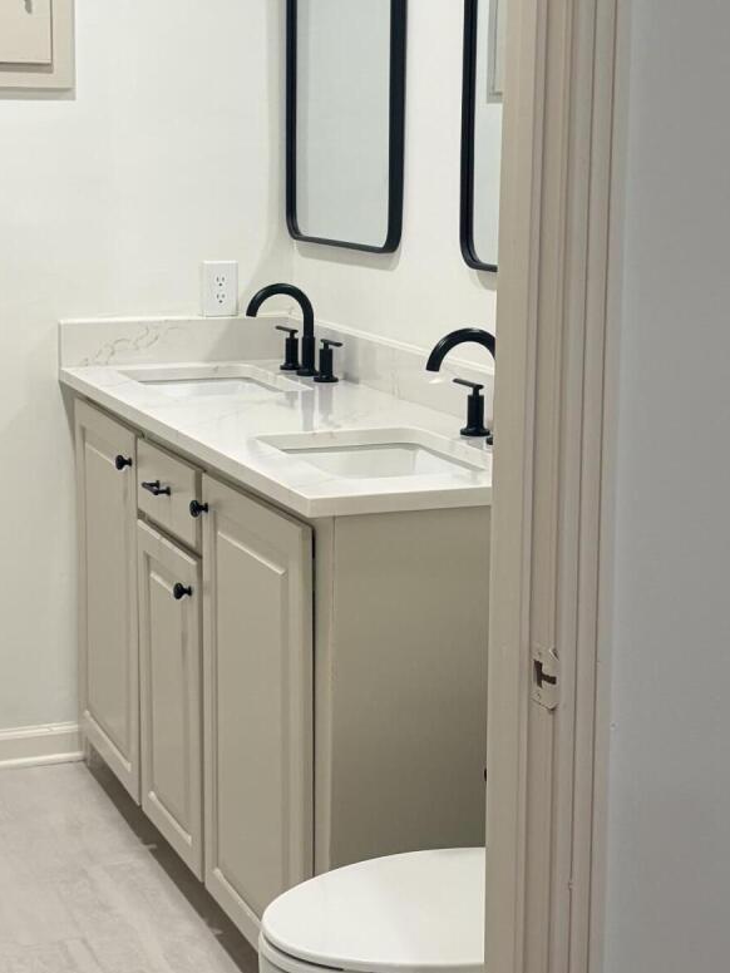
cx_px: 296
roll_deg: -0.3
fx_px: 1884
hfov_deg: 21.9
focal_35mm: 67
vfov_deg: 28.9
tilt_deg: -7.9
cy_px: 390
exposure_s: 1/60
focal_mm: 5.96
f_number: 1.6
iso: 100
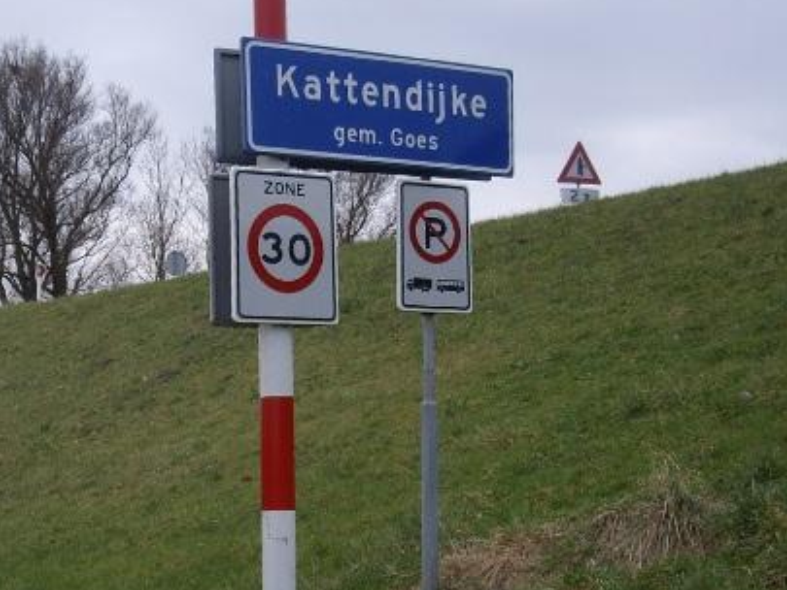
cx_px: 233
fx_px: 1365
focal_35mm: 60
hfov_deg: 31.8
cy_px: 359
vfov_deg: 24.4
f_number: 2.8
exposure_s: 1/200
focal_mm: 7.9
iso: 64
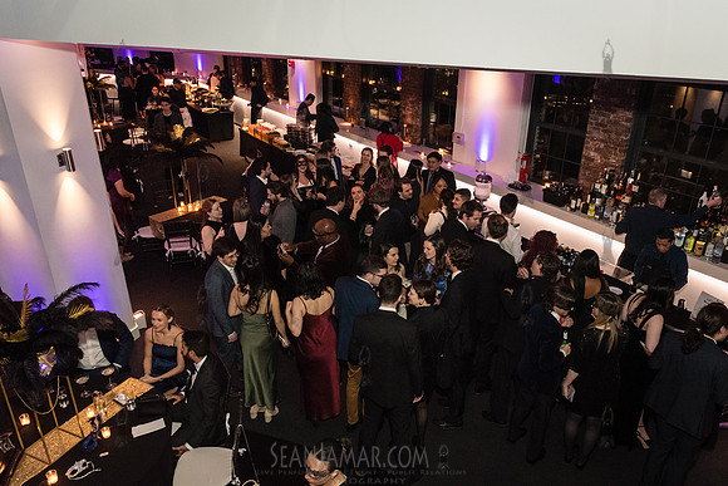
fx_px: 541
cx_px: 388
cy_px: 245
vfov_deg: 48.4
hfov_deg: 67.8
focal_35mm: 27
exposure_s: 1/160
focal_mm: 24
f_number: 3.5
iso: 8000
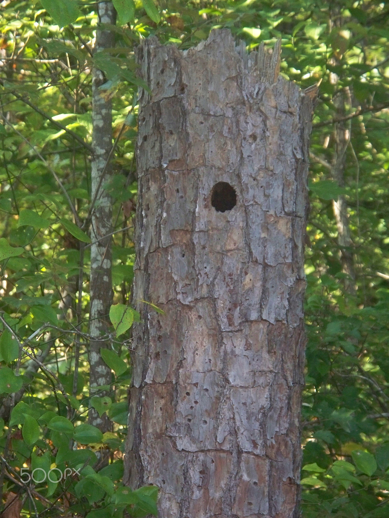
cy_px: 259
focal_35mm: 180
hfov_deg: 8.2
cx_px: 194
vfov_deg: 11.0
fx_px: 2697
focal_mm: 37.7
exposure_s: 1/100
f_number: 5.1
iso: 400
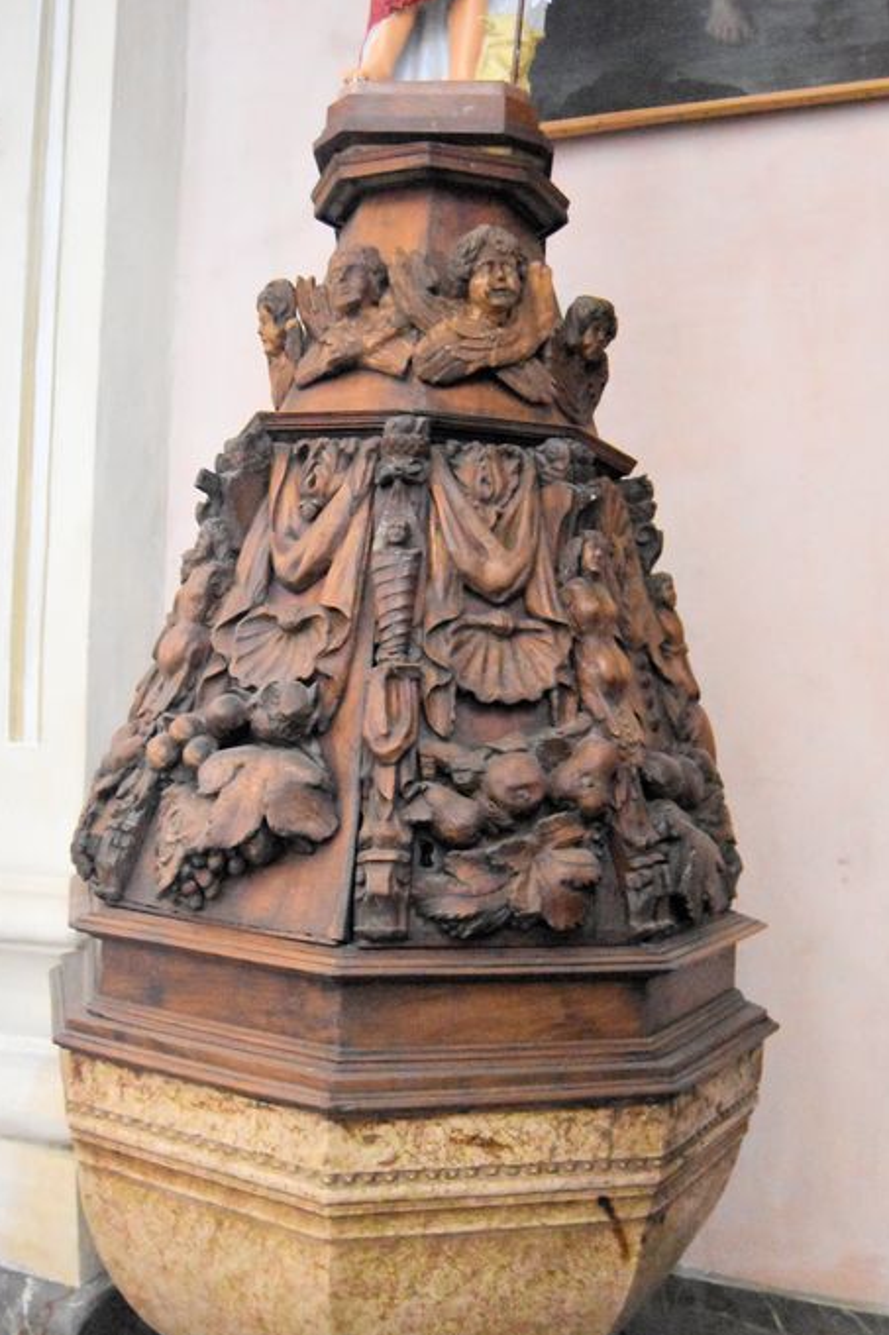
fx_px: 1260
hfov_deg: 38.9
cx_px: 444
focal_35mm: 34
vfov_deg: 55.8
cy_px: 669
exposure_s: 1/25
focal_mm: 22
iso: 12800
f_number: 3.5
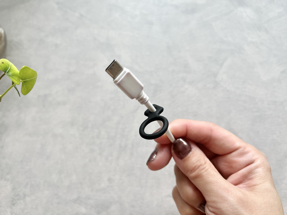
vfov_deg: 53.1
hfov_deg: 67.3
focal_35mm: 26
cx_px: 144
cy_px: 108
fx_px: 216
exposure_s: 1/566
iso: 50
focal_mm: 5.1
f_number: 1.6
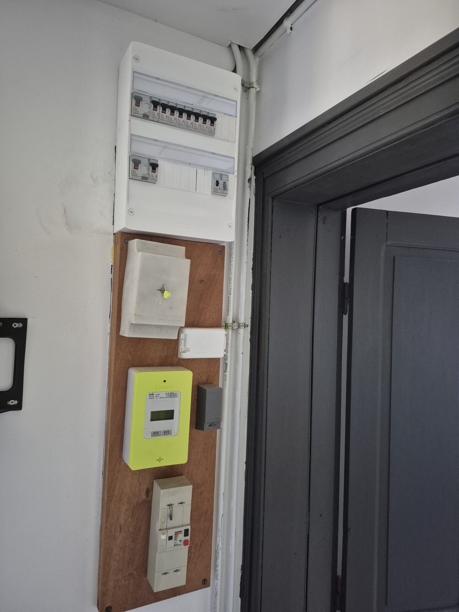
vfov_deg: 73.9
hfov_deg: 58.9
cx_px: 230
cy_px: 306
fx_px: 407
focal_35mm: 23
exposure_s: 1/60
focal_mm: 5.4
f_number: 1.8
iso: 1250
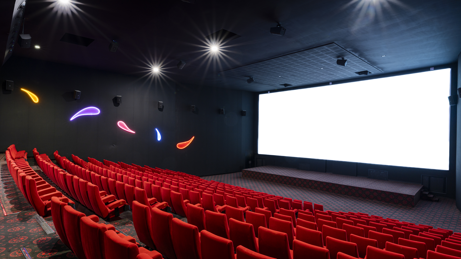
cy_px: 136
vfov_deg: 55.8
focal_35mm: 20
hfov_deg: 86.6
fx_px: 244
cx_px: 231
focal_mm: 19
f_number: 13
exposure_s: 15
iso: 100
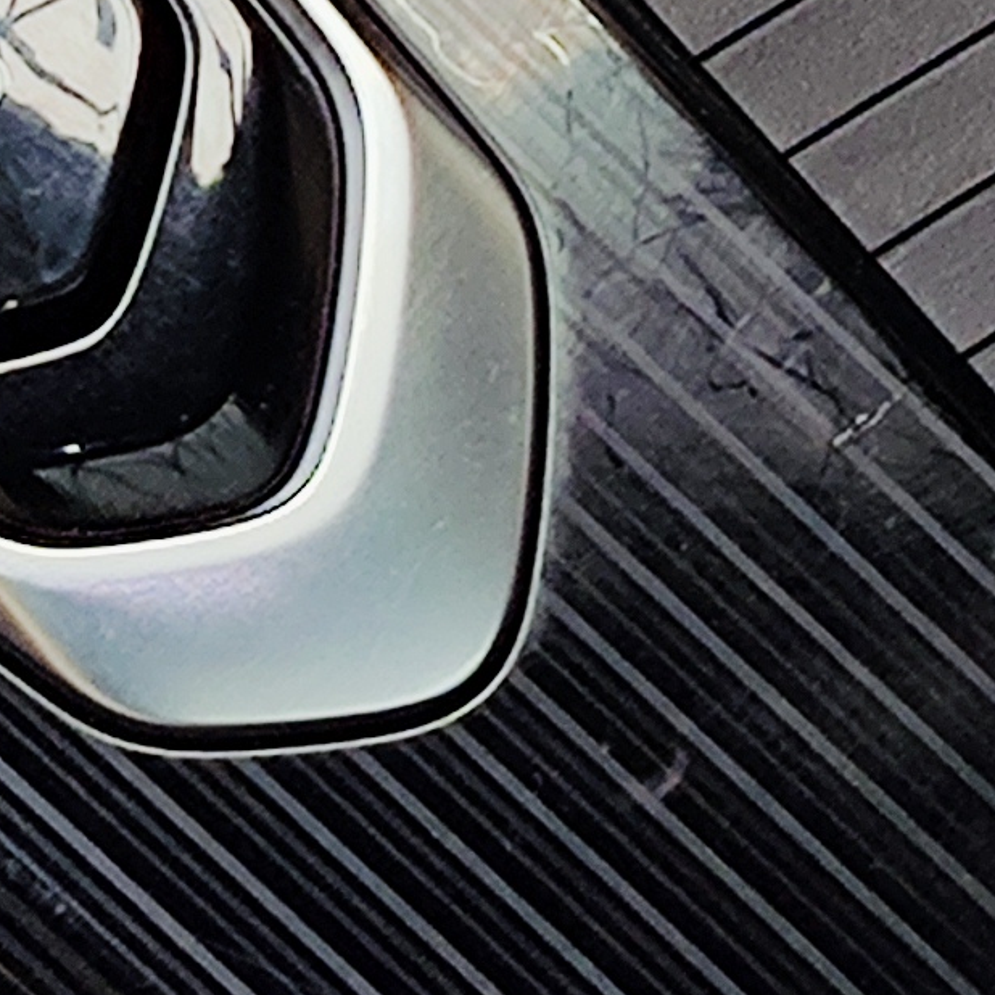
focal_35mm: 143
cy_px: -1261
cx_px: -282
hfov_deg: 11.9
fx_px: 4650
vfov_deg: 10.7
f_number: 1.79
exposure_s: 1/127
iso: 50
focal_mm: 4.71
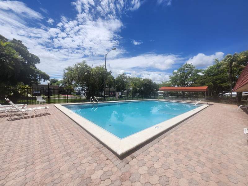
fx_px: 93
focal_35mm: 13
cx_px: 124
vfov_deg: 89.9
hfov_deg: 106.2
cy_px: 93
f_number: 2.2
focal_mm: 1.74
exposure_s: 1/3148
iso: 40
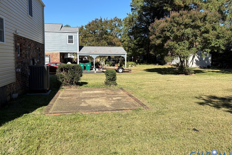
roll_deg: +0.1
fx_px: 187
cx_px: 115
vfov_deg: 44.9
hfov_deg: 63.6
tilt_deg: -3.7
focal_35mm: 29
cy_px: 69
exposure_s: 1/2451
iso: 50
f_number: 1.6
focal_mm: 5.96
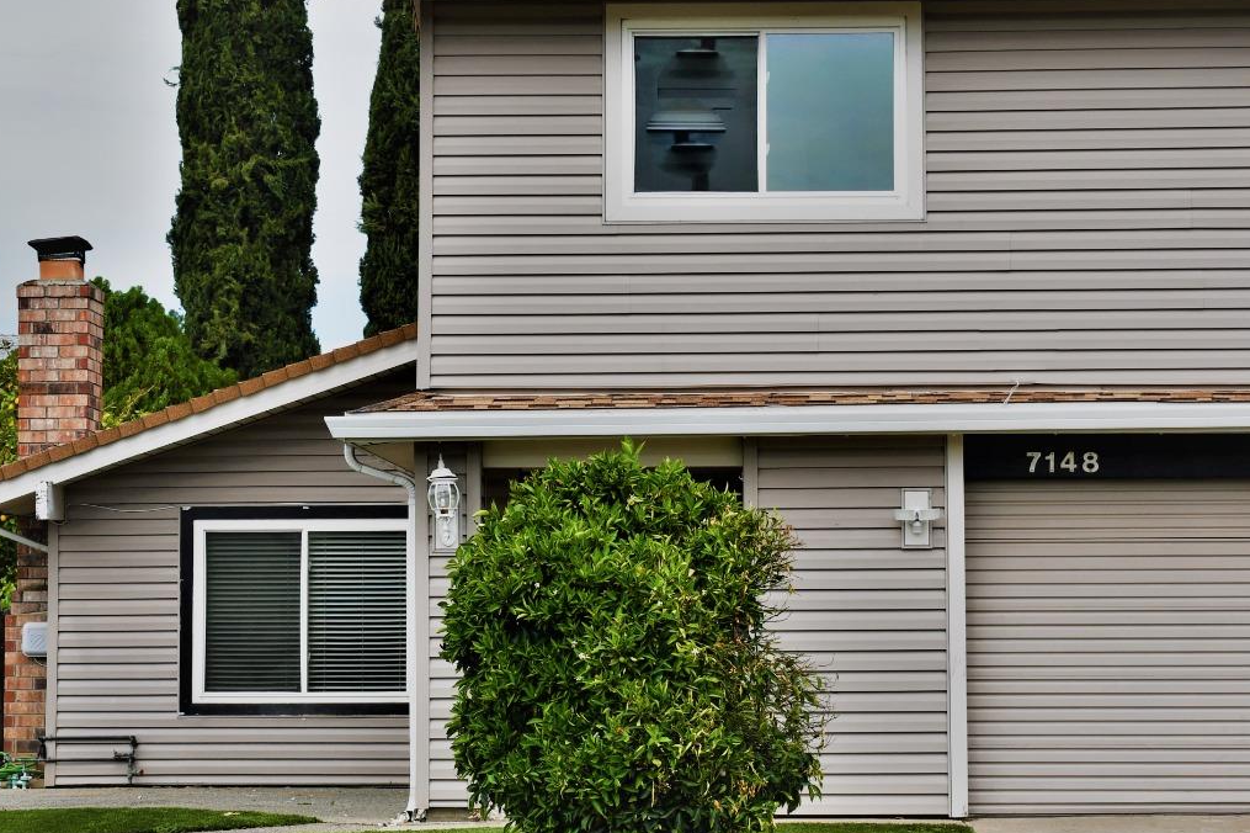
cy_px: 431
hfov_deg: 20.0
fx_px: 3540
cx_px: 590
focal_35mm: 102
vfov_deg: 13.4
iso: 100
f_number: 9
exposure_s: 1/320
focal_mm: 46
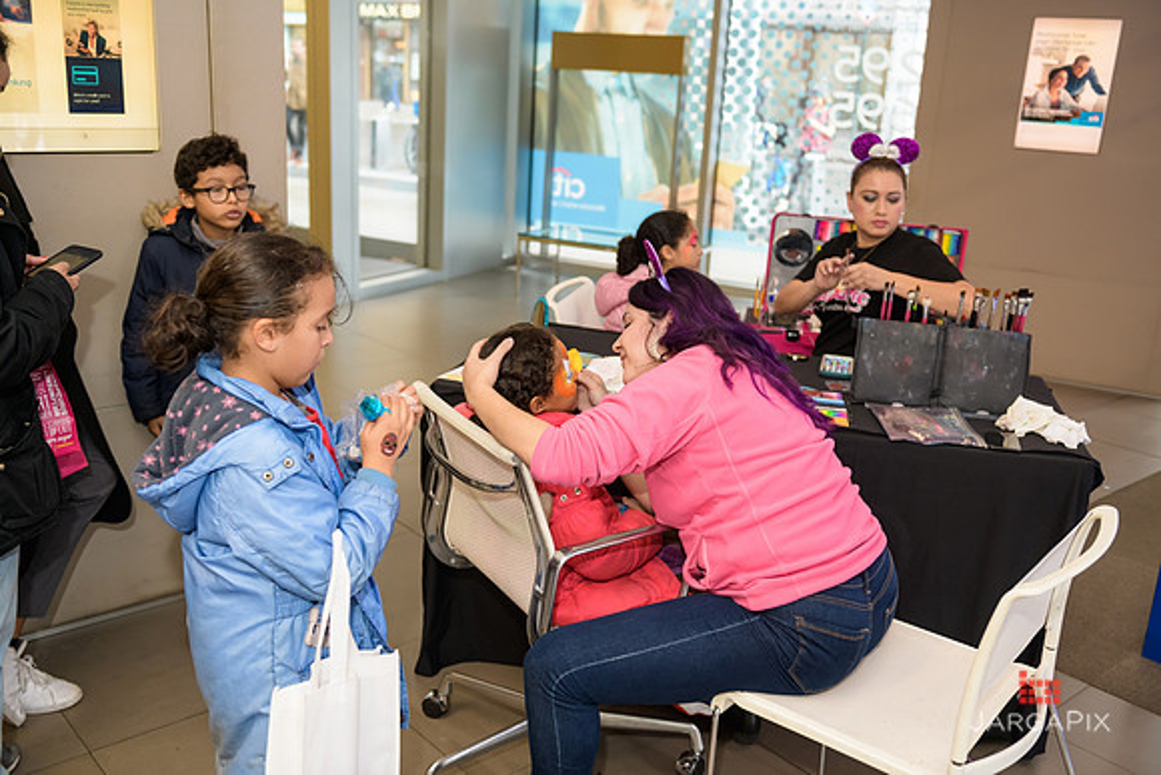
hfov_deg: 55.8
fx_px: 1097
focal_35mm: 34
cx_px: 580
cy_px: 388
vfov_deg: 38.9
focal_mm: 34
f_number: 3.2
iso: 800
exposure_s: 1/125
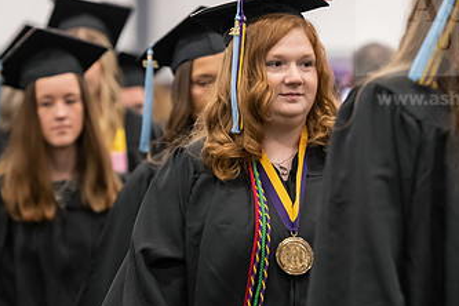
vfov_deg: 5.3
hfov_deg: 7.9
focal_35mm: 261
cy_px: 128
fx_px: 3327
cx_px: 314
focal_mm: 150
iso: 3200
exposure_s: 1/200
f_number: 3.2
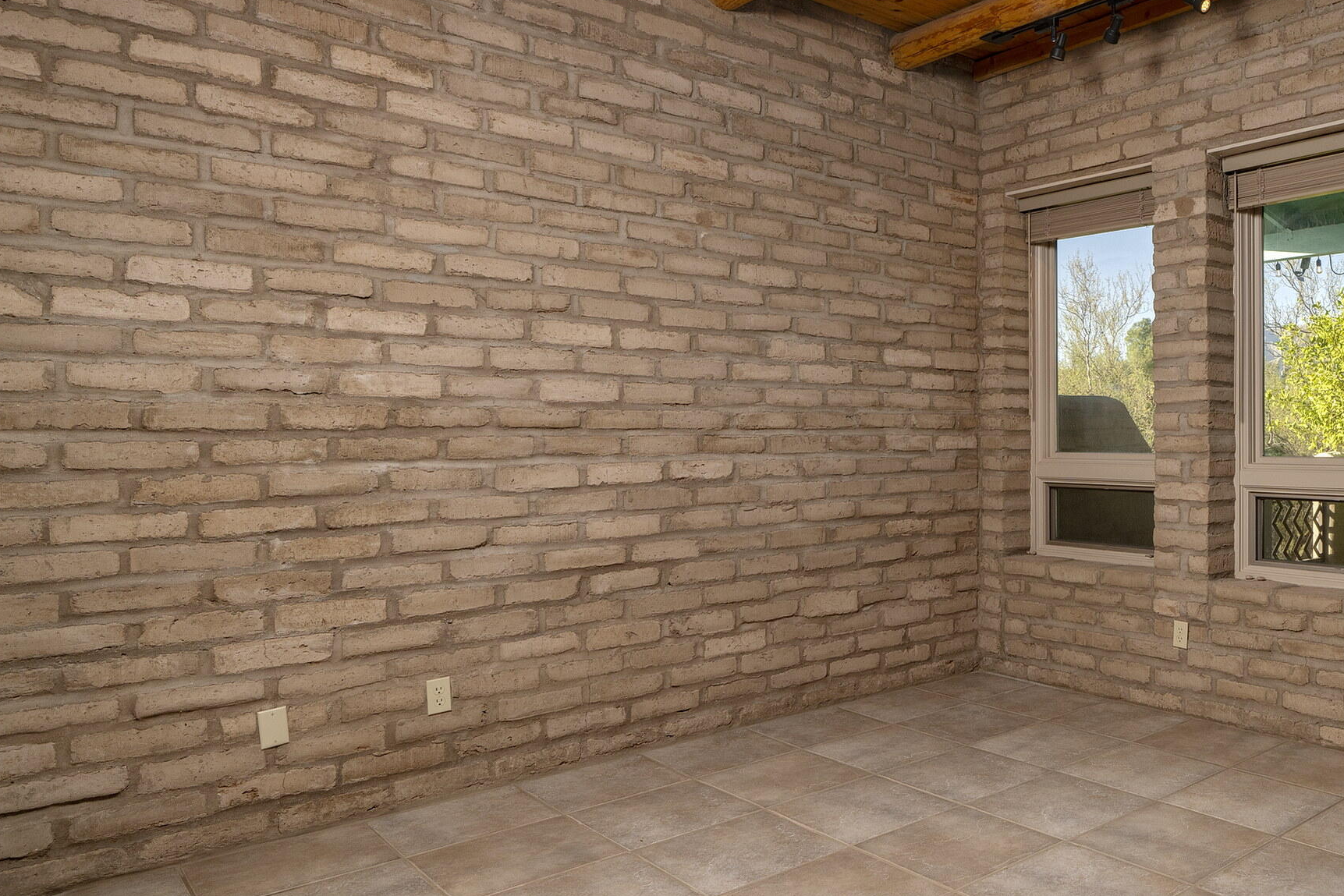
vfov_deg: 49.5
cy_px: 429
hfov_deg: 64.2
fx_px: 971
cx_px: 1045
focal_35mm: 26
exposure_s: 1/125
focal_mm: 16
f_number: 7.1
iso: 200
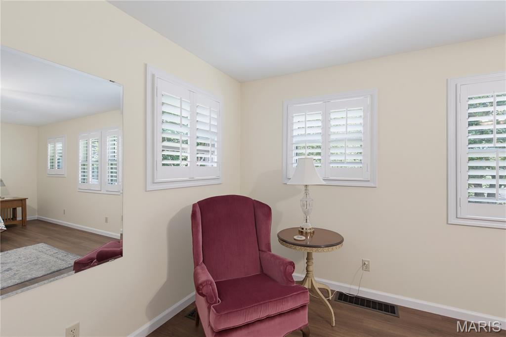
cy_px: 168
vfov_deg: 73.7
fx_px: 225
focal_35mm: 16
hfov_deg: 96.8
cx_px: 253
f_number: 6.3
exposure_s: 1/2
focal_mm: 16
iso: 200
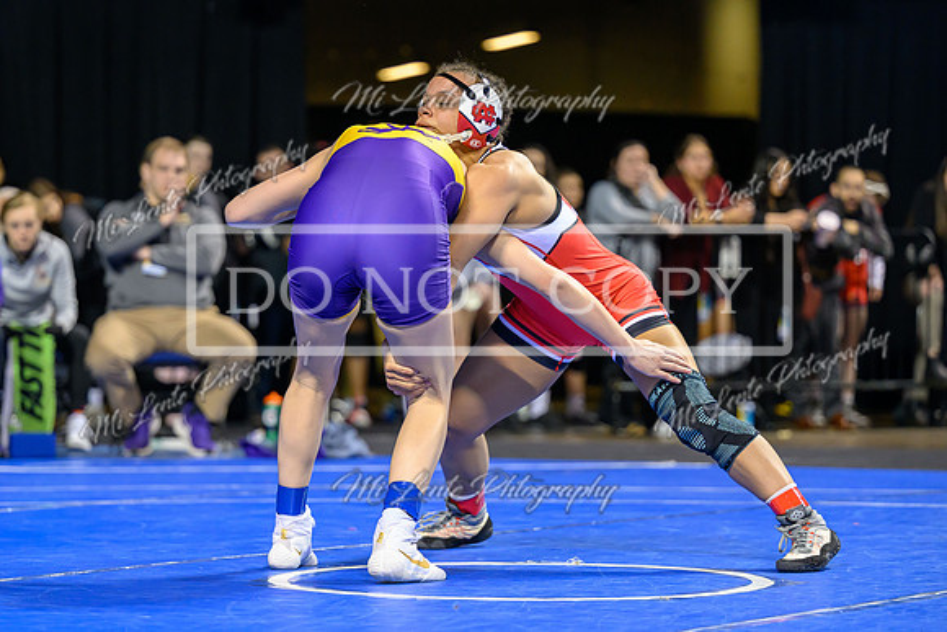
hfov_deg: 15.3
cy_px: 332
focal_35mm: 134
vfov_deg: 10.2
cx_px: 392
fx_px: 3524
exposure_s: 1/800
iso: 3200
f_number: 2.8
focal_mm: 110
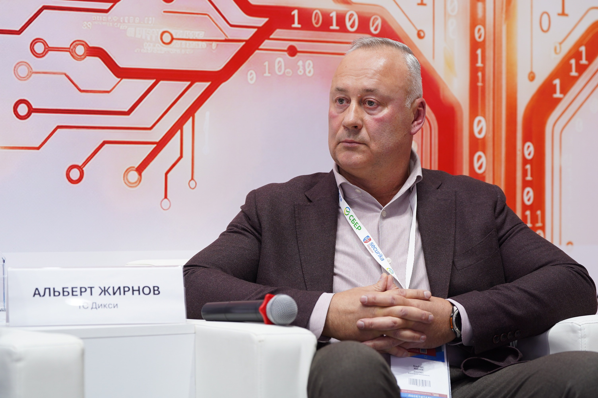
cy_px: 199
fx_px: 1875
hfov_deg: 18.1
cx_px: 299
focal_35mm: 113
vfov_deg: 12.1
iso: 640
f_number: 3.5
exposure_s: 1/100
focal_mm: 113
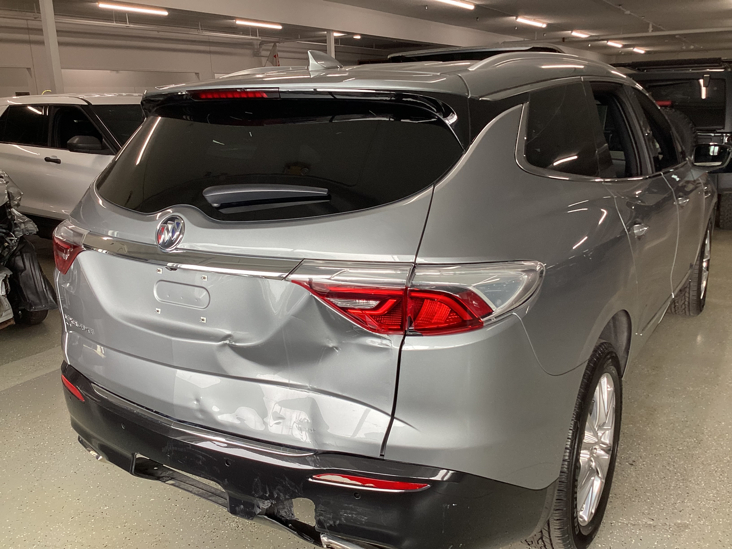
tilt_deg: -15.1
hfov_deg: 58.4
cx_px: 366
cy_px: 274
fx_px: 656
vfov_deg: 45.4
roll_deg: +1.2
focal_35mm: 31
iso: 64
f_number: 2.4
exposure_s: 1/120
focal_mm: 3.3
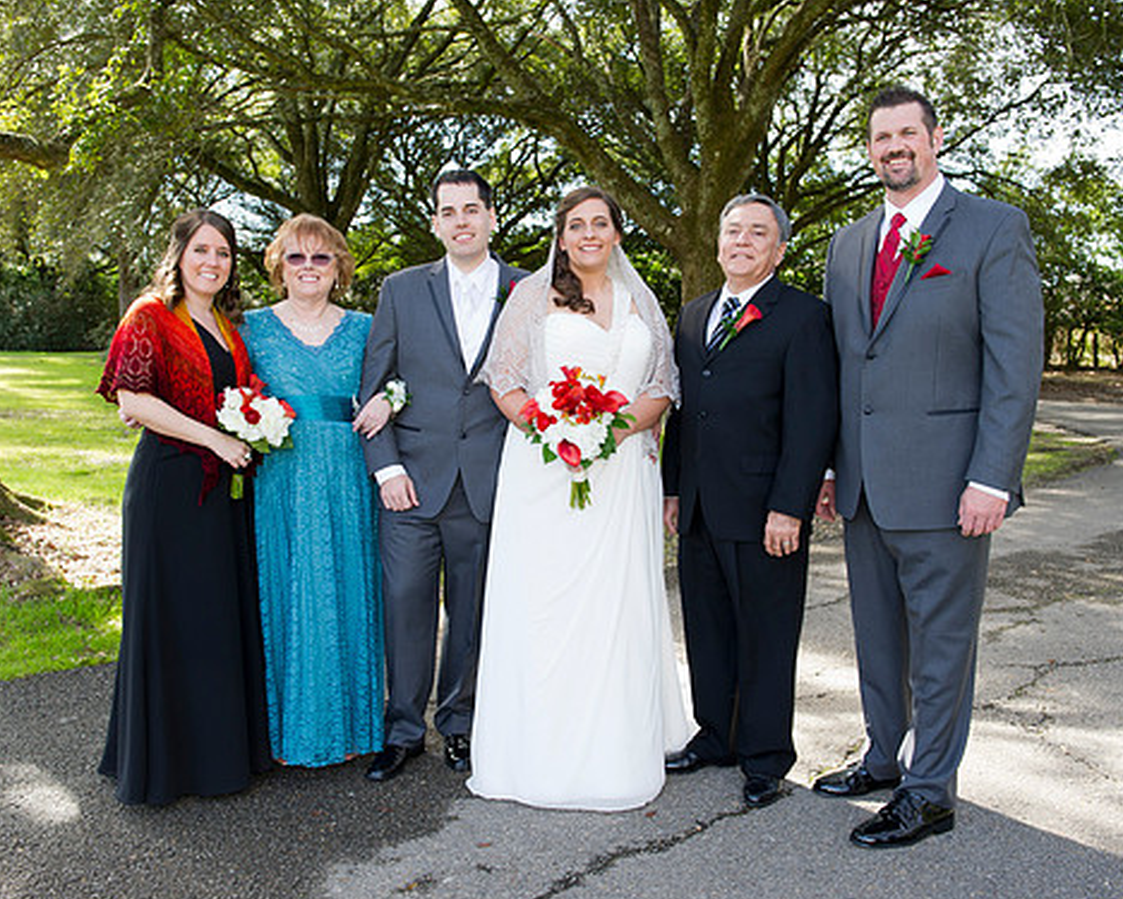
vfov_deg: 41.2
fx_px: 1197
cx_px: 552
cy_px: 451
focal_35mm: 36
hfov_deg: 50.2
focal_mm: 31
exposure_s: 1/100
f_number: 5.6
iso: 320
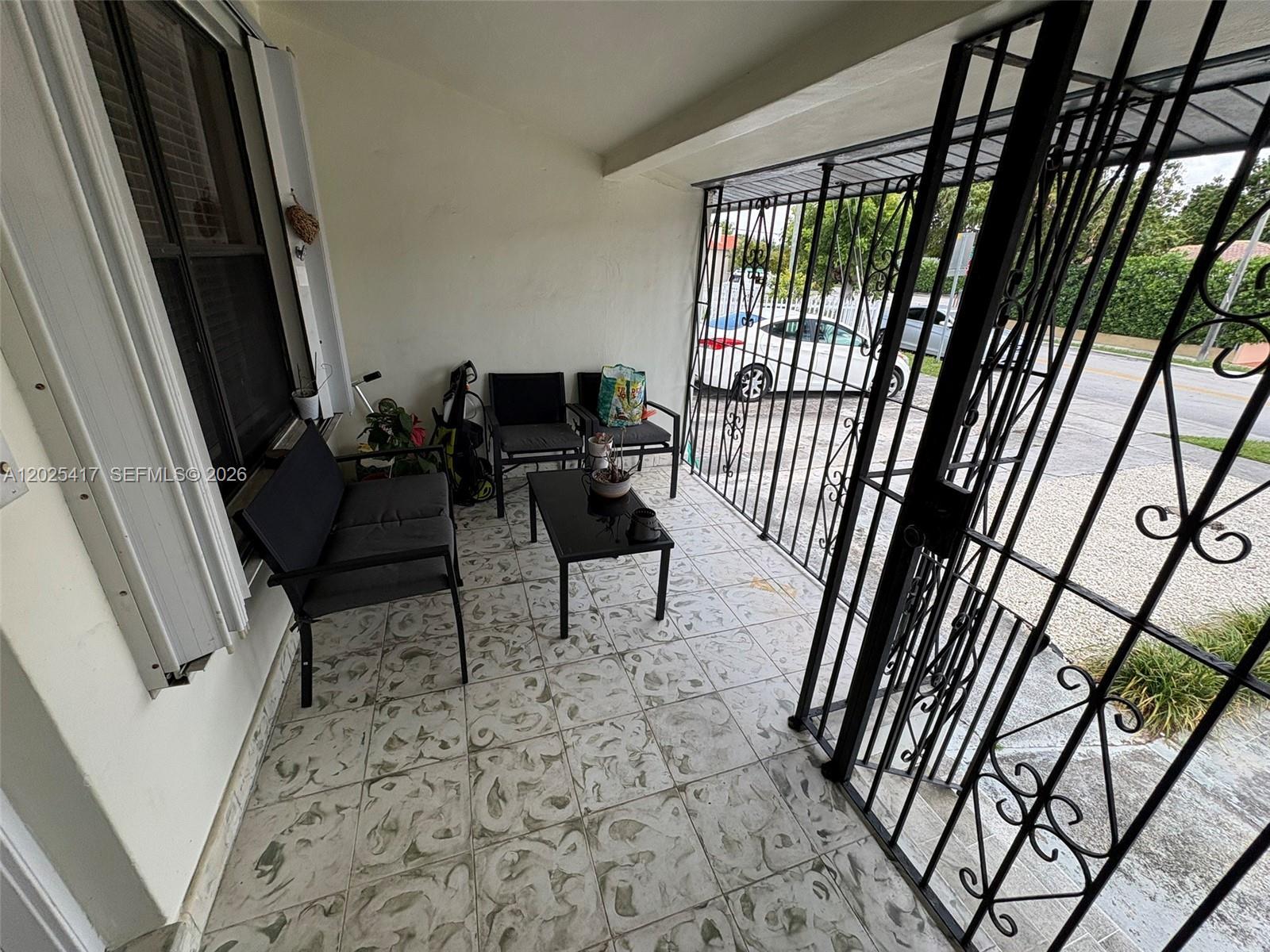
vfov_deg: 85.7
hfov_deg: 102.1
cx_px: 635
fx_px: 514
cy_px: 476
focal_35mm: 14
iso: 40
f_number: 2.2
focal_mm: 2.22
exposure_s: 1/341
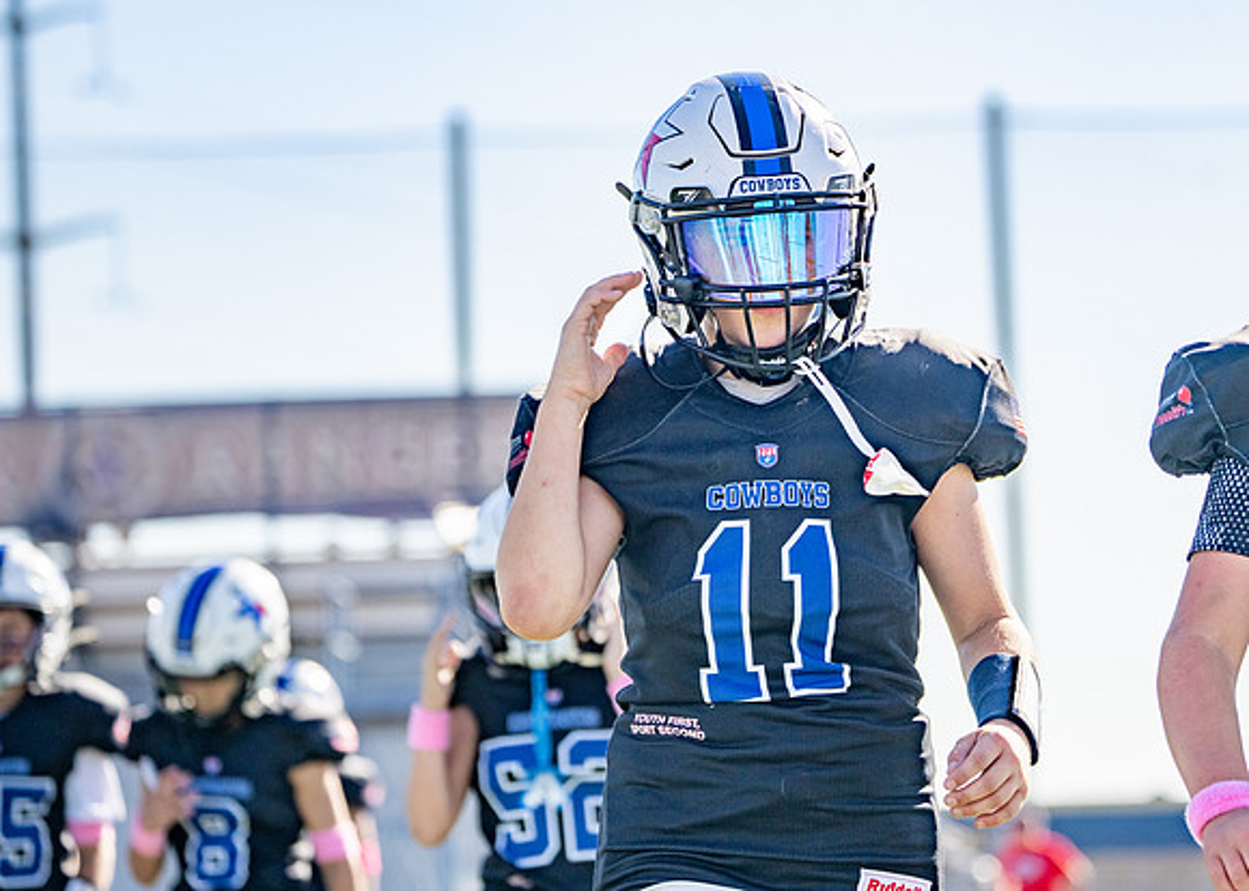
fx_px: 8338
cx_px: 796
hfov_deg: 8.6
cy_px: 388
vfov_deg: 6.1
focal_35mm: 235
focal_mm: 187
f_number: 5.6
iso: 320
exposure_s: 1/1600
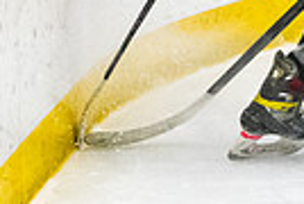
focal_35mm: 886
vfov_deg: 1.6
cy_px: -154
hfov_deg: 2.3
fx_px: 7498
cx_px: 562
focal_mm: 110
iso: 4000
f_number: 2.8
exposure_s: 1/640
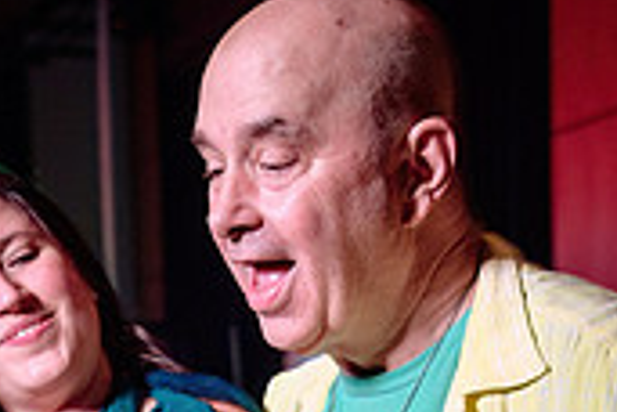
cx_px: 115
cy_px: 568
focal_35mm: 95
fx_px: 1628
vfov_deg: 13.7
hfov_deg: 21.2
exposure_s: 1/60
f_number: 3.2
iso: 1000
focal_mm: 24
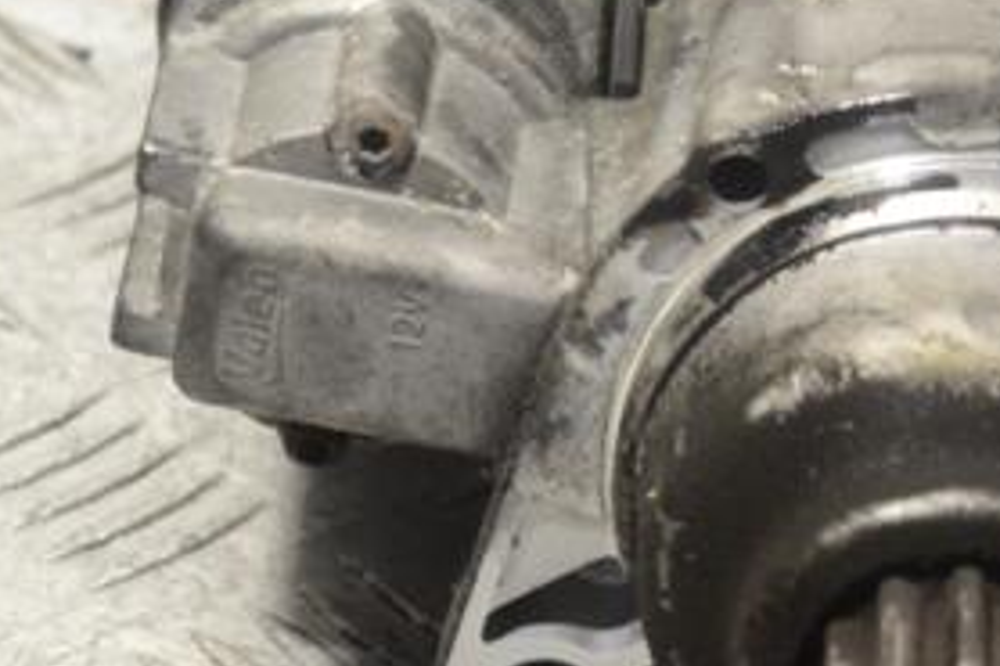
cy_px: 324
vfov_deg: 7.7
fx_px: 4944
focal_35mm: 178
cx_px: 809
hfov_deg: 11.5
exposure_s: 1/250
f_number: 8
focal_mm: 55
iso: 3200
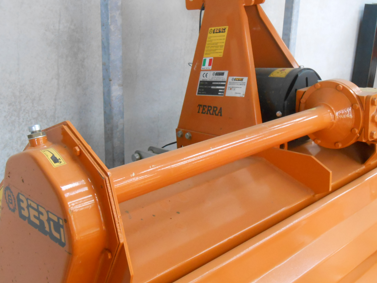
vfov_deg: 35.1
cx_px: 197
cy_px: 131
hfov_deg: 45.8
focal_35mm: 41
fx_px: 447
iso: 640
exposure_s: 1/125
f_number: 4.2
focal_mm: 6.8
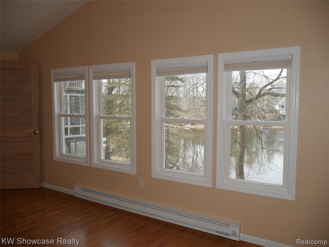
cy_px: 124
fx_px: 266
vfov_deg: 49.8
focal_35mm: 28
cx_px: 164
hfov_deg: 63.4
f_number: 4.5
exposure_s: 1/160
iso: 200
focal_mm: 14
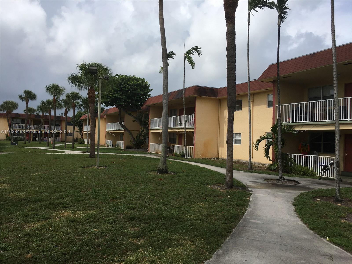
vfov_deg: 48.2
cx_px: 176
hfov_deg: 61.7
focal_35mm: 29
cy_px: 132
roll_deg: -2.5
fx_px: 295
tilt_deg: +4.0
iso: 25
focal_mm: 4.15
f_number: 2.2
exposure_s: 1/2024
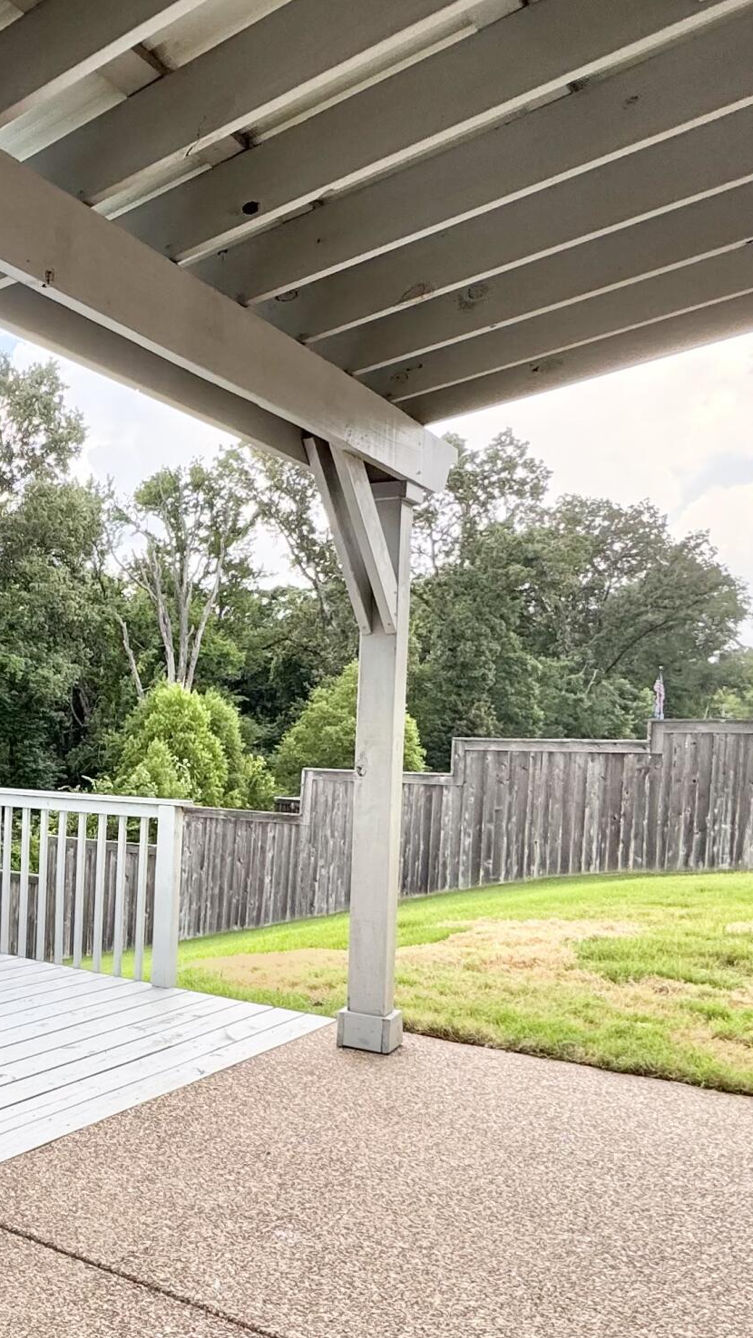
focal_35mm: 31
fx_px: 1101
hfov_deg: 31.5
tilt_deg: -2.2
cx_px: -153
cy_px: 771
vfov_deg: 62.3
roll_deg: -1.3
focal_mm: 2.22
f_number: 2.2
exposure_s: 1/183
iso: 40
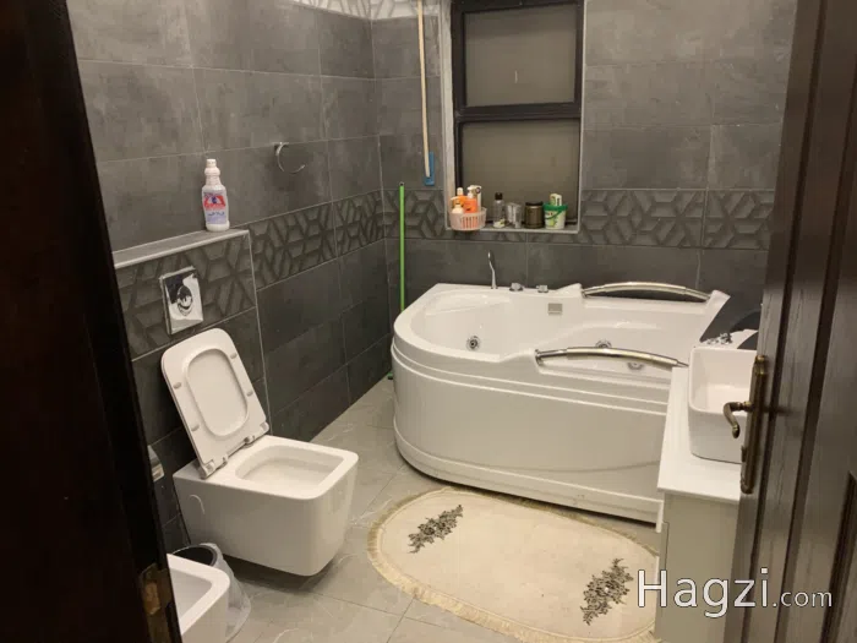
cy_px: 322
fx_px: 644
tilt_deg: -16.5
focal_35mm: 26
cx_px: 428
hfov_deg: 67.3
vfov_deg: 53.1
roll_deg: +3.5
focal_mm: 4.25
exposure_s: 1/33
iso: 320
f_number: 1.8
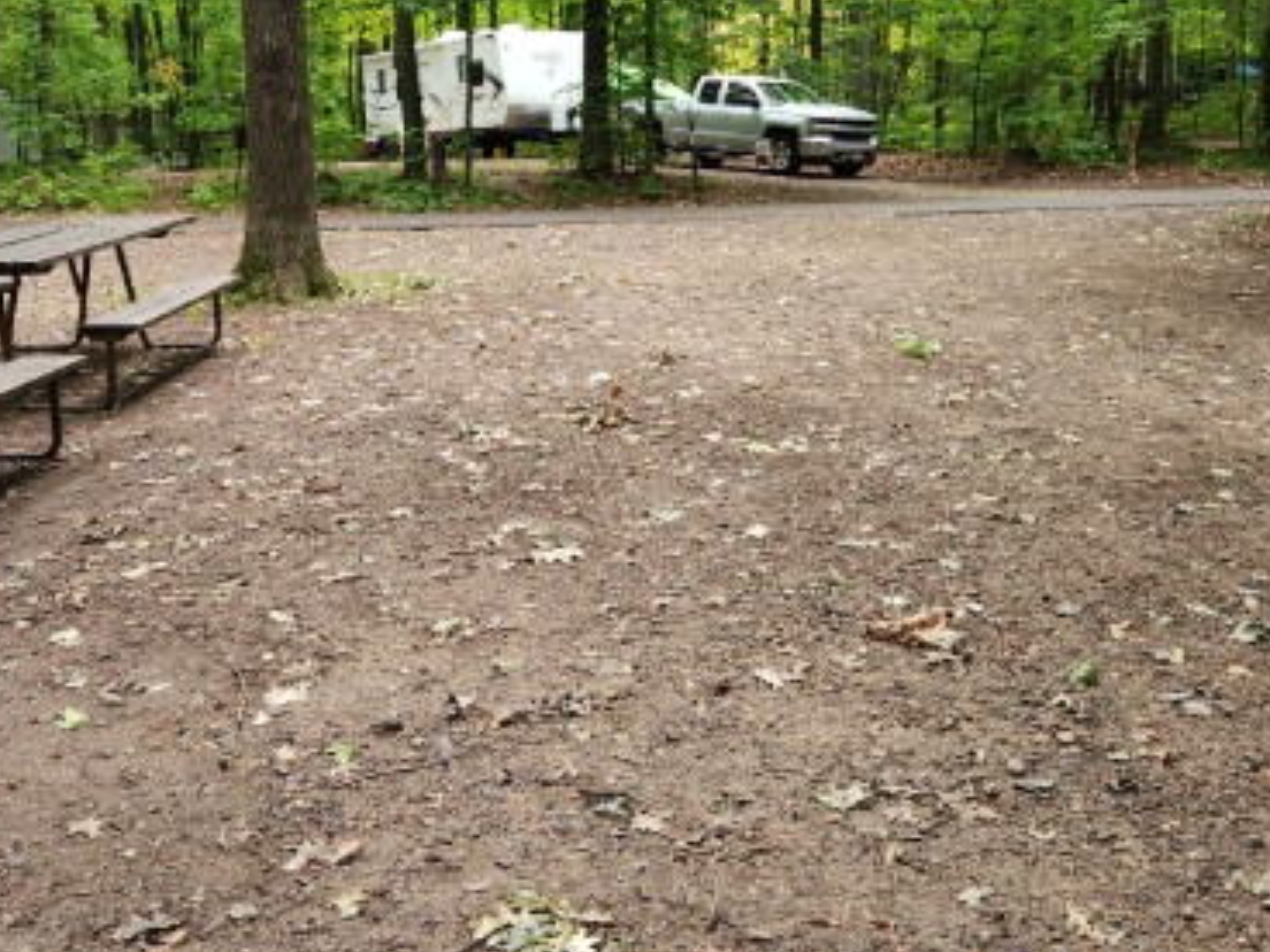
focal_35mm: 40
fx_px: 1468
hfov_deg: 46.8
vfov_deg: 35.7
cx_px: 618
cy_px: 341
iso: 125
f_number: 1.8
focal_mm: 5.4
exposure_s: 1/180
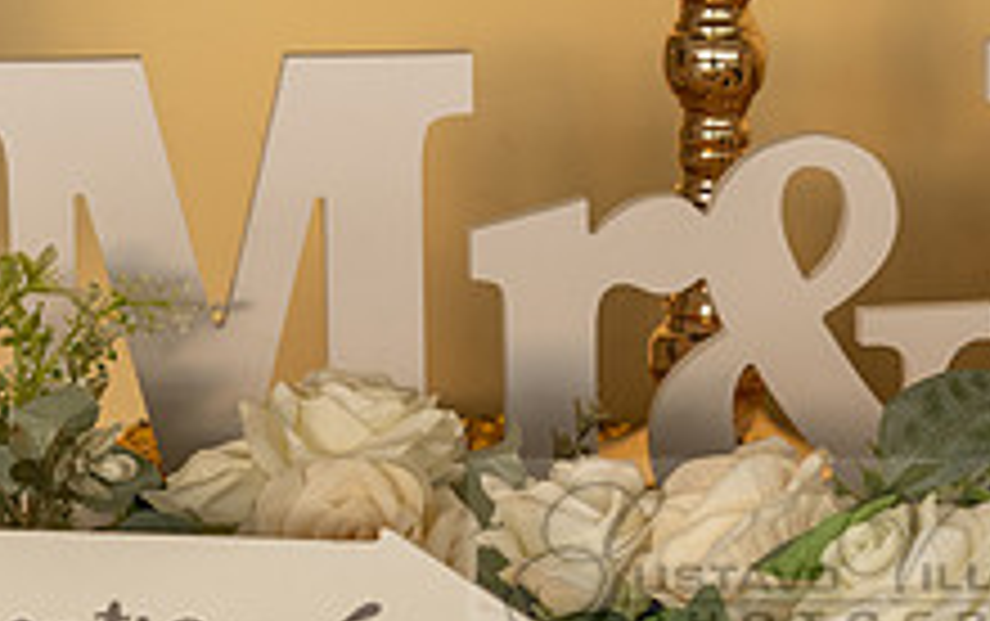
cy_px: 565
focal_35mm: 188
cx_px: 860
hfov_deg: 11.1
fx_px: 5078
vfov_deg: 7.0
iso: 800
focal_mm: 70
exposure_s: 1/100
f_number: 5.6
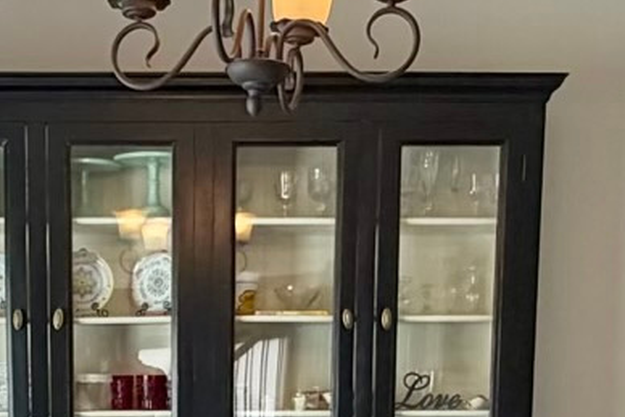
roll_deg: +0.1
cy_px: 567
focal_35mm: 72
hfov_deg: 27.7
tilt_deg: -9.3
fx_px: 1250
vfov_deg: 17.6
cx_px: 168
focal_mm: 2.22
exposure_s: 1/120
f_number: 2.2
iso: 100
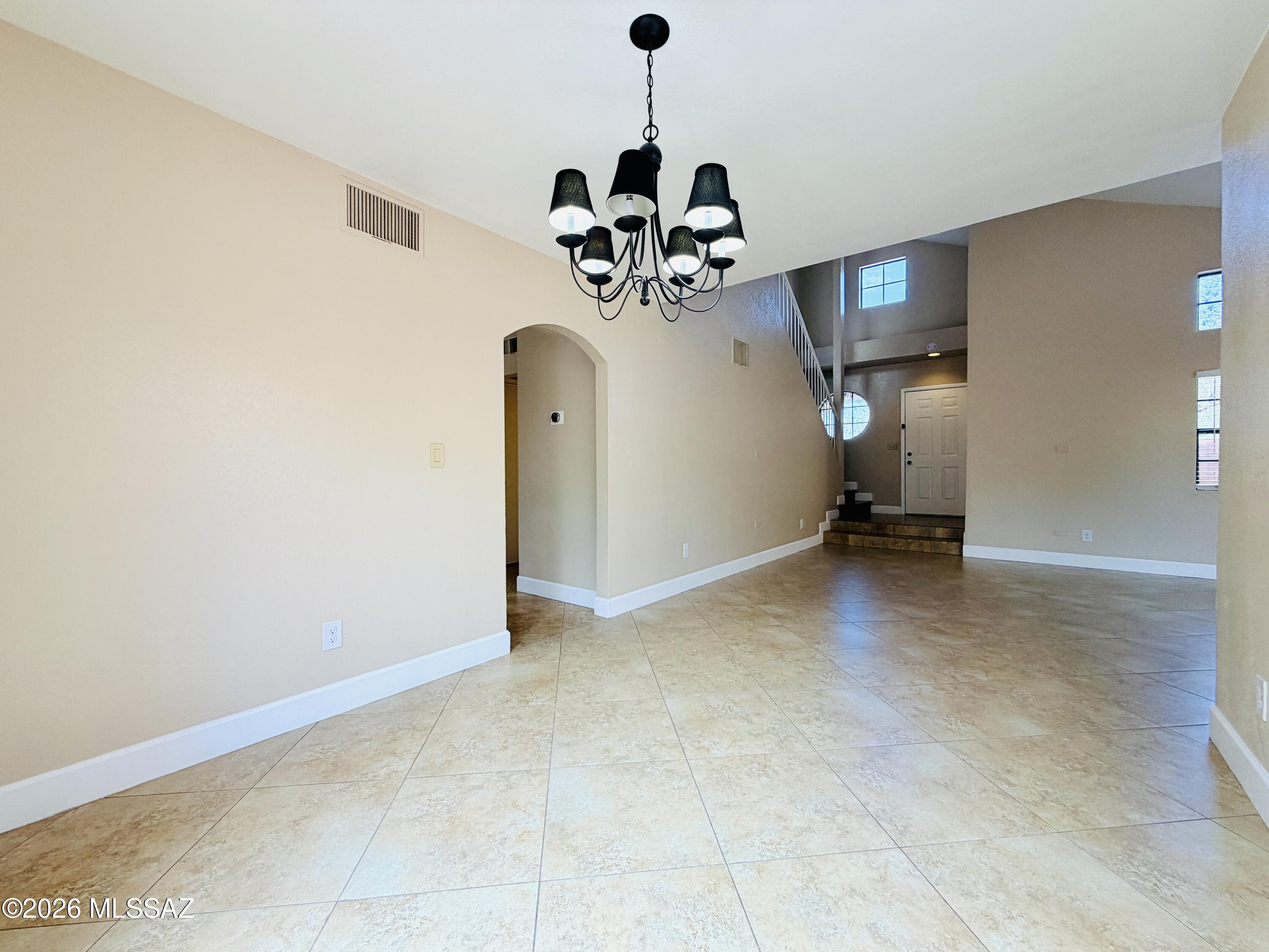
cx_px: 634
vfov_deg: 85.7
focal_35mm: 14
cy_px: 476
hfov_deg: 102.1
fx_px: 513
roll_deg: +0.3
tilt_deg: +0.4
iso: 64
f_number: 2.2
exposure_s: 1/120
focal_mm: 2.22
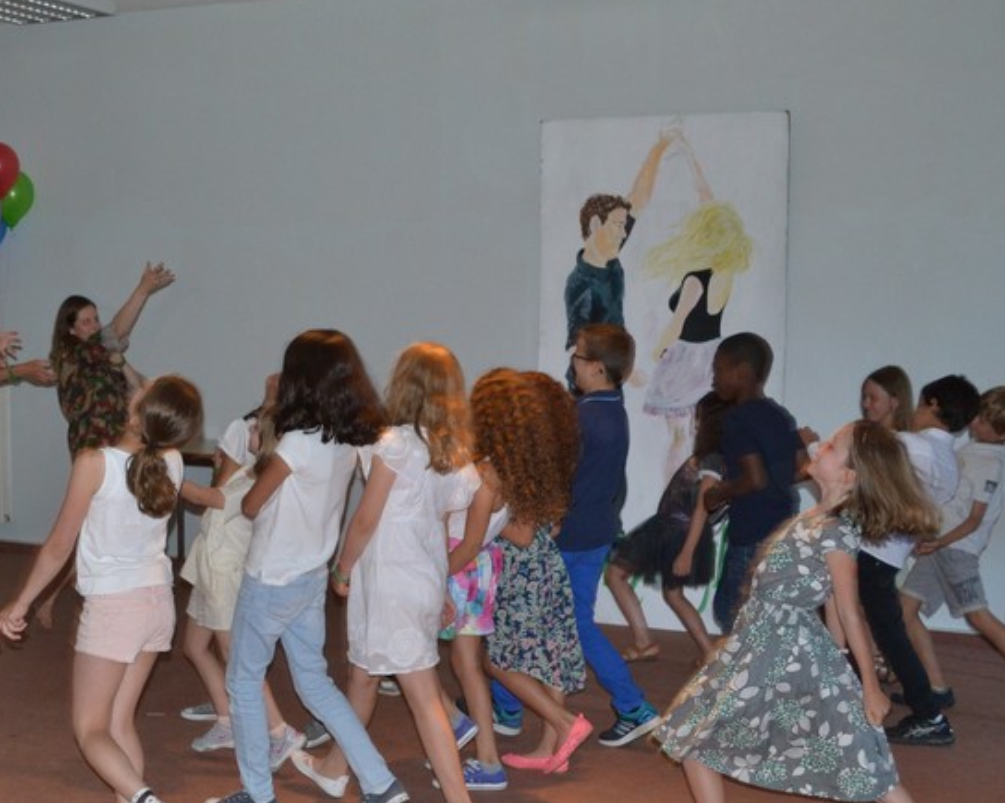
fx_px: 1576
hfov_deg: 34.8
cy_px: 534
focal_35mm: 53
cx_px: 283
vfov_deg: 28.4
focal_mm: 20
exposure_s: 1/30
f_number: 3.8
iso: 800
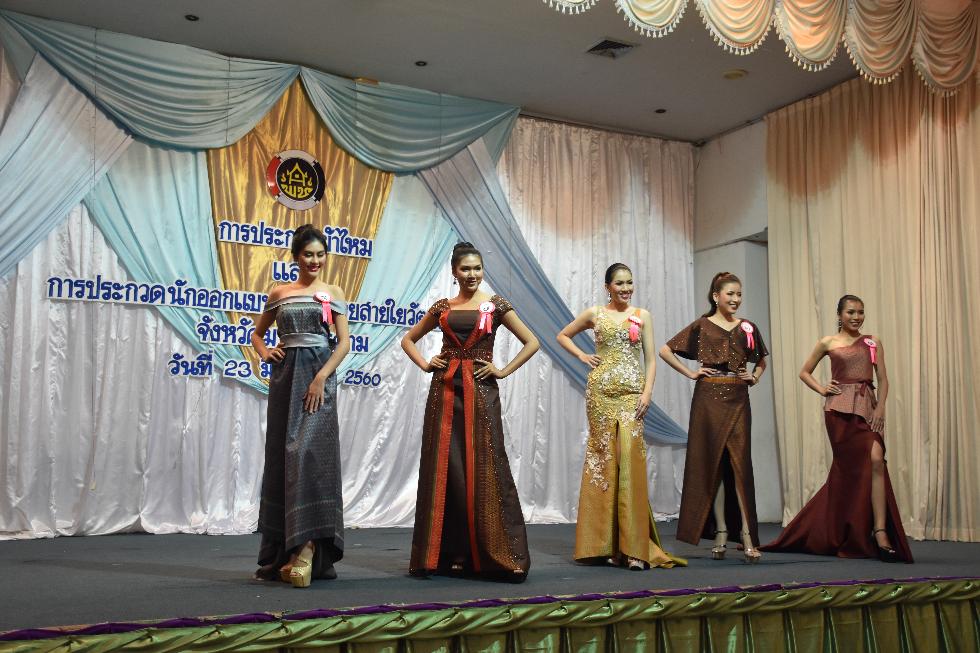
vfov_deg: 34.2
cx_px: 490
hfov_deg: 49.6
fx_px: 1062
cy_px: 326
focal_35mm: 39
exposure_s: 1/60
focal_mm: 26
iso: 1100
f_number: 3.8
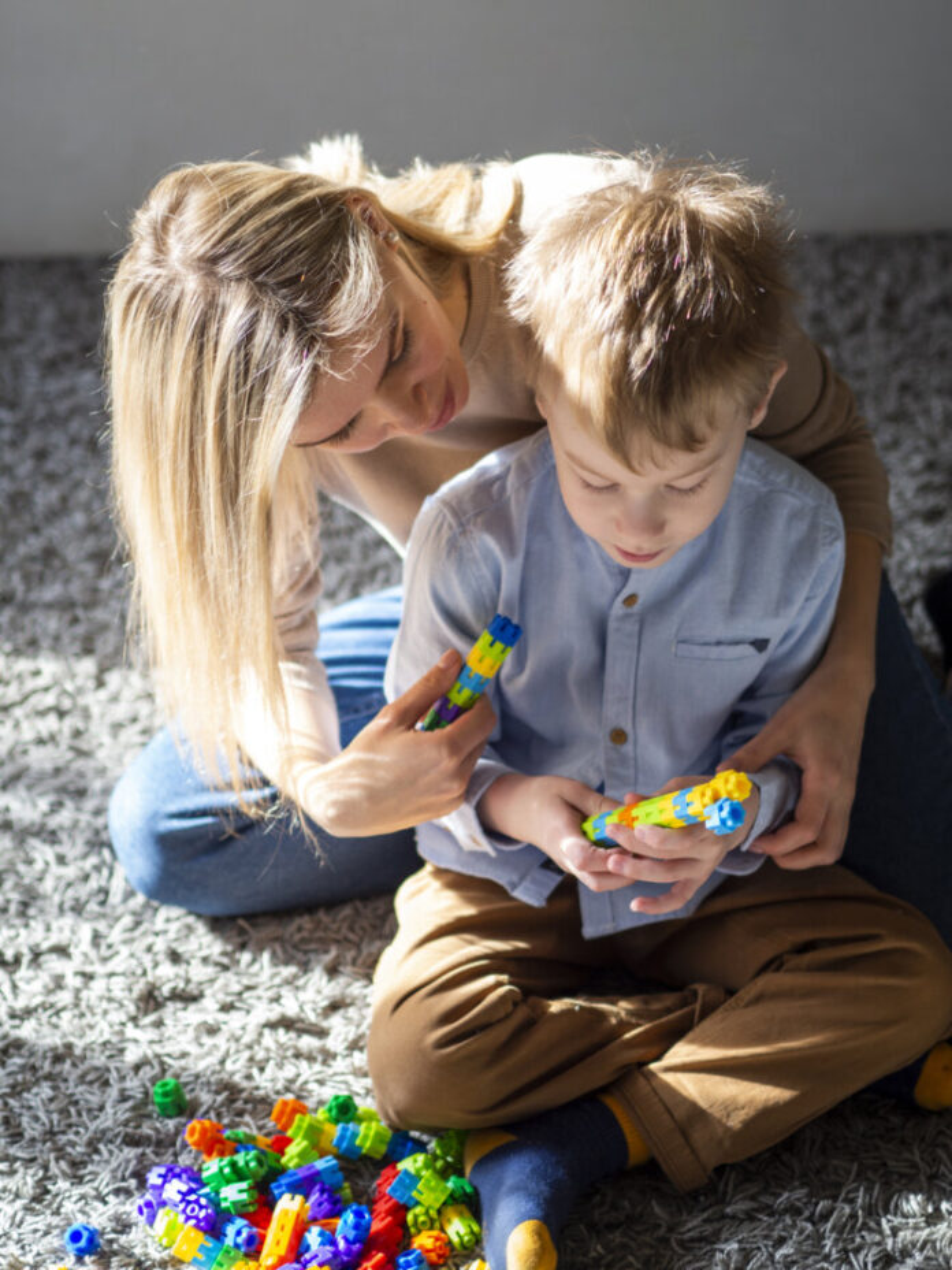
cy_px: 635
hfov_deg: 16.4
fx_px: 3300
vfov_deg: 21.8
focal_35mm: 90
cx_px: 476
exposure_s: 1/160
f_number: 1.8
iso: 100
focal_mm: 45
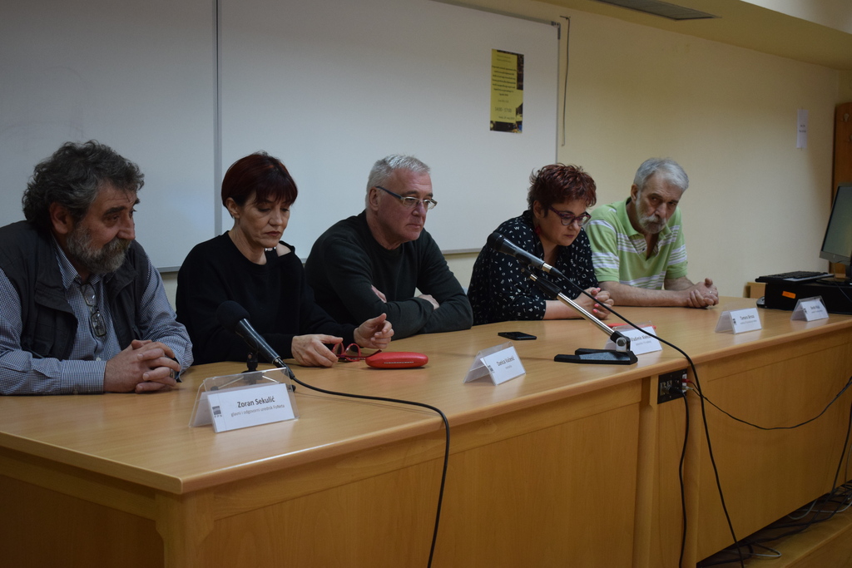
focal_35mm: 51
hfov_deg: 38.9
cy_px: 284
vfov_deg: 26.5
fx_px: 1207
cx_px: 426
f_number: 4.5
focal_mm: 34
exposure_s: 1/60
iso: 1250
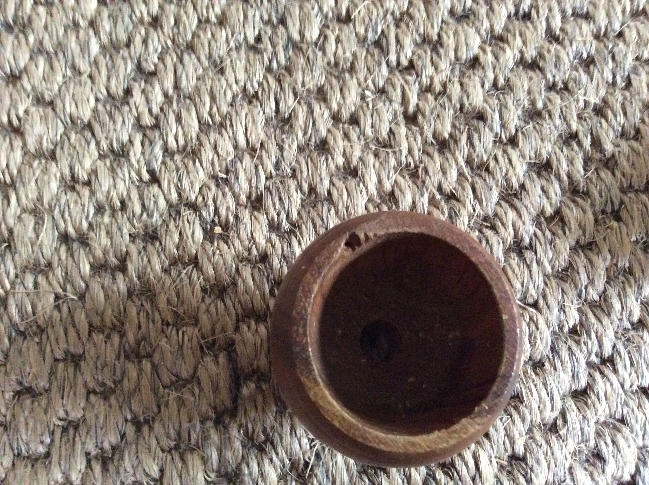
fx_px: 599
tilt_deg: -76.8
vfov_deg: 44.1
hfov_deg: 56.9
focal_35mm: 32
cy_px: 242
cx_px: 324
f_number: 2.4
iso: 500
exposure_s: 1/17
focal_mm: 3.3
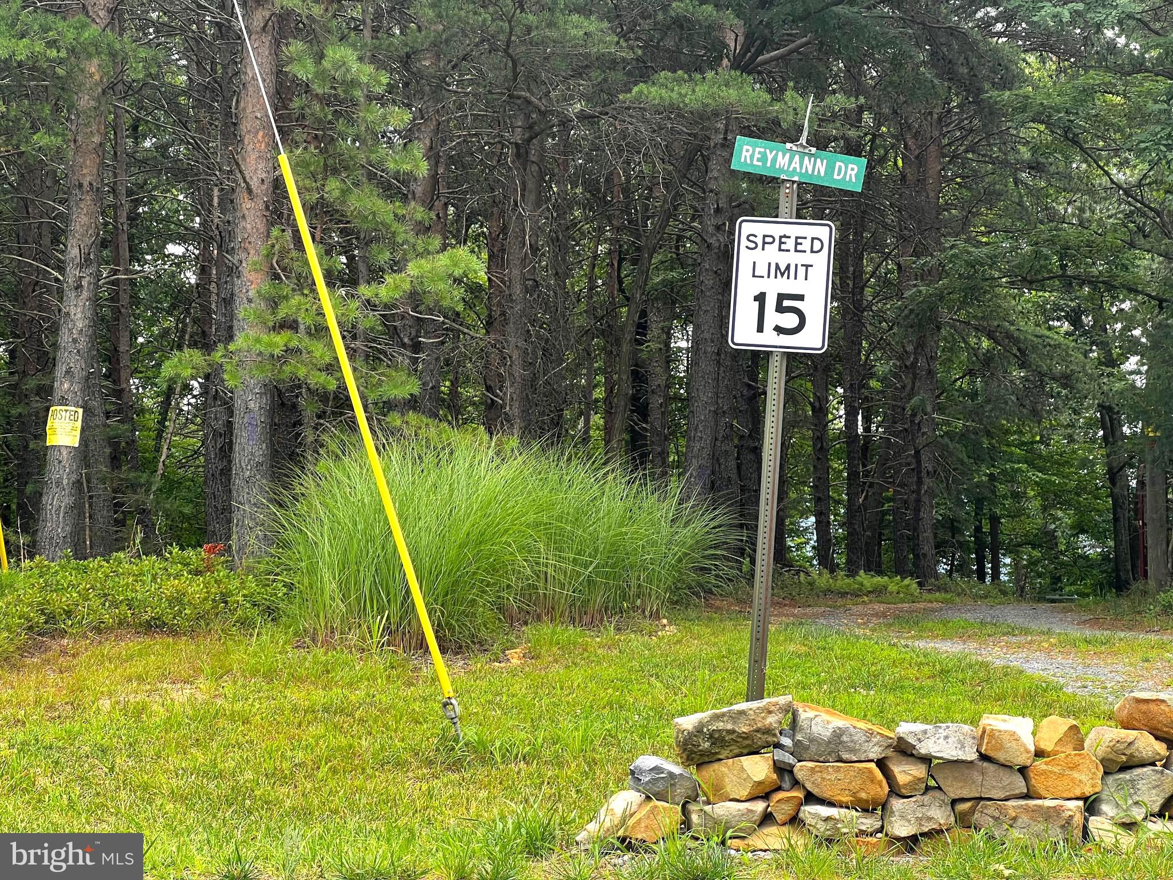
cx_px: 586
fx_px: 2609
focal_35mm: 77
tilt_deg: +4.0
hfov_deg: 25.3
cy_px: 440
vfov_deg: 19.1
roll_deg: -0.1
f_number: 2.8
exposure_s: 1/103
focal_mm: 9
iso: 32
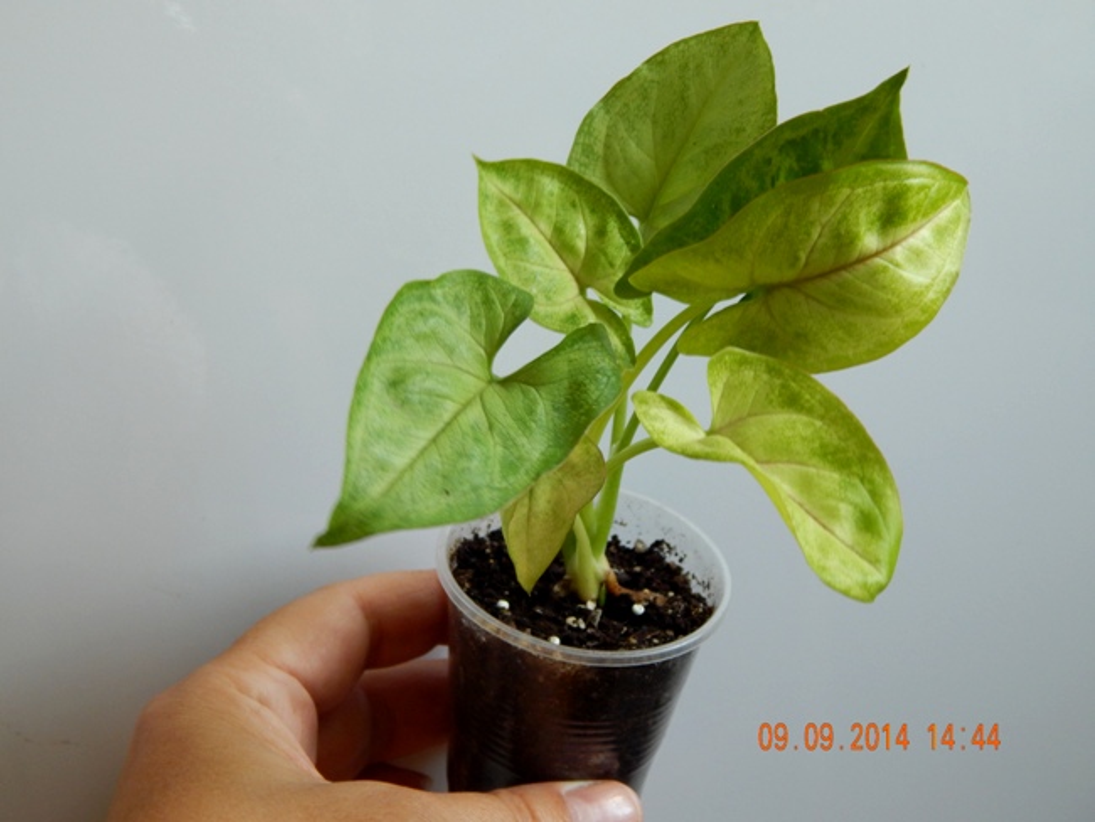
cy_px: 411
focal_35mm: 49
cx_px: 548
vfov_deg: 29.7
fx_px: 1551
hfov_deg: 38.9
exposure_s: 1/30
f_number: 3.7
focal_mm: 8.6
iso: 180
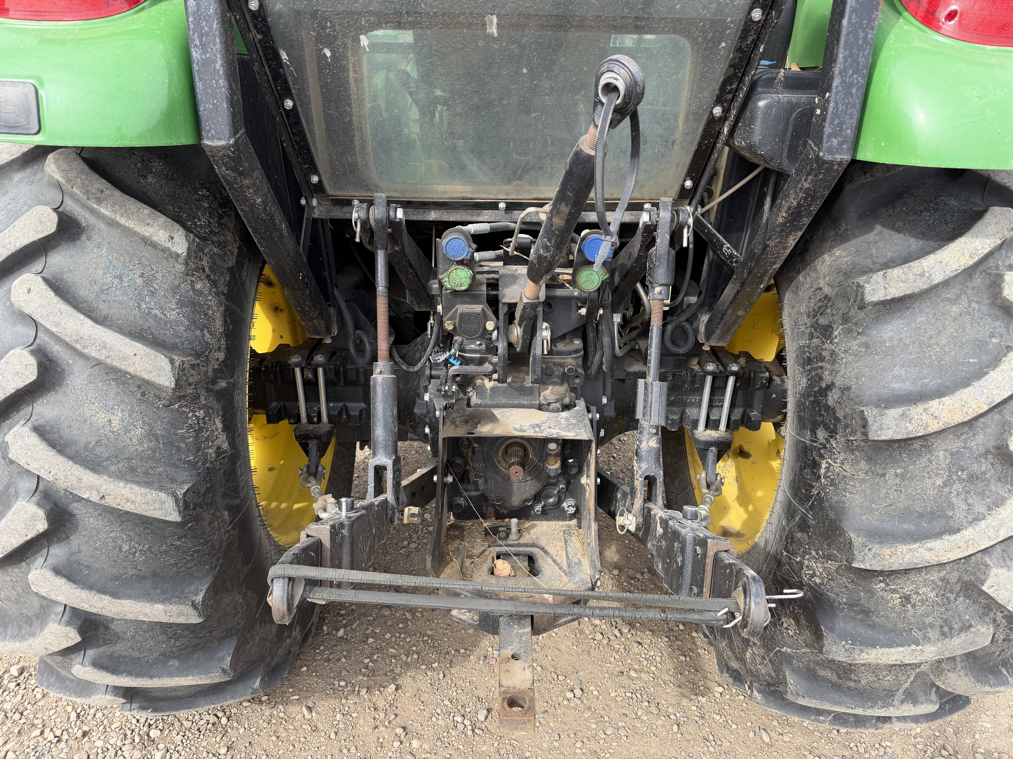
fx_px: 702
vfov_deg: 56.8
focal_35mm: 24
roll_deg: -0.9
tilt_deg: -23.3
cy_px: 380
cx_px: 506
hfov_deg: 71.6
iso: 80
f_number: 1.78
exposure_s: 1/796
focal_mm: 6.76
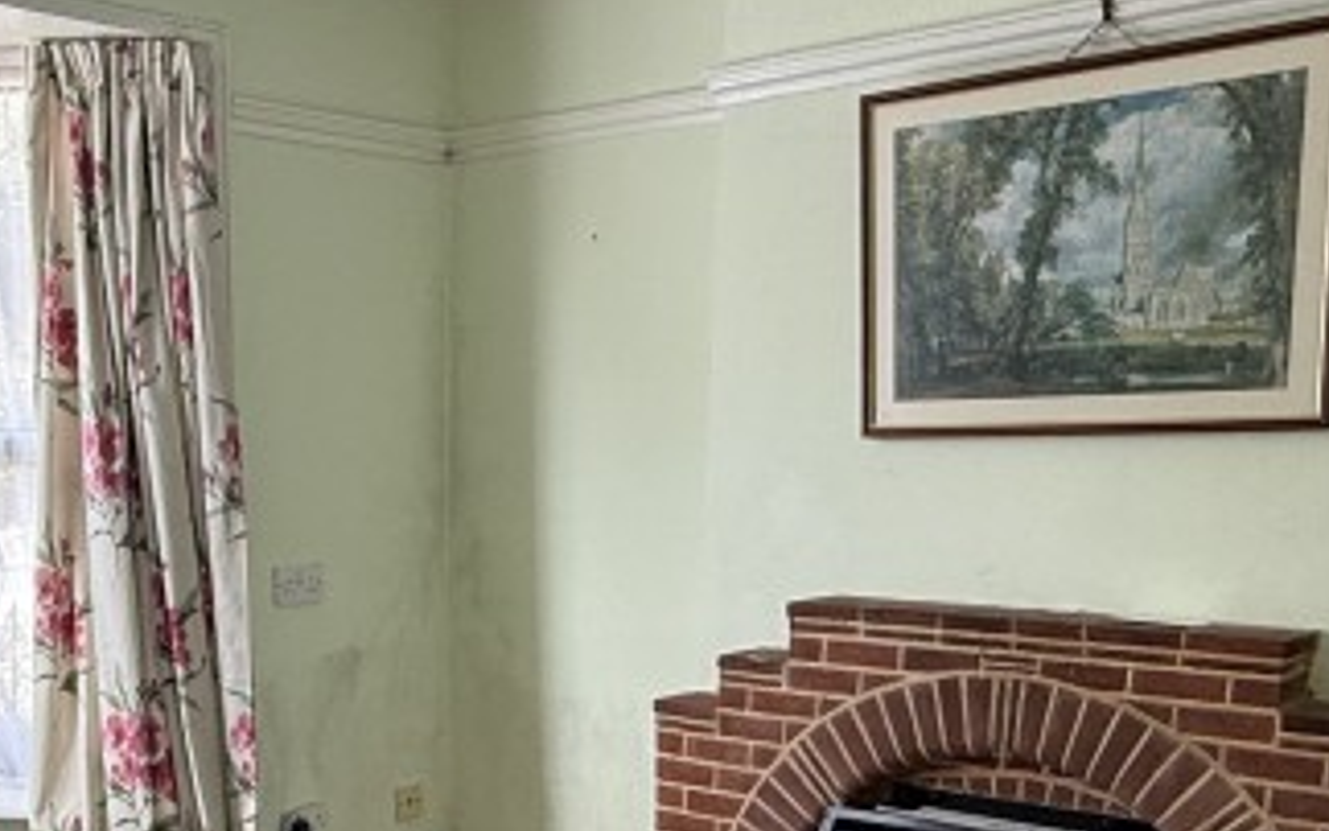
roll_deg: +0.4
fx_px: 1703
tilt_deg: -10.8
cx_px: 399
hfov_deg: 41.8
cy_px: 802
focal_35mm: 47
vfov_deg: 26.2
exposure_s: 1/99
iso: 100
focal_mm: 2.22
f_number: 2.2
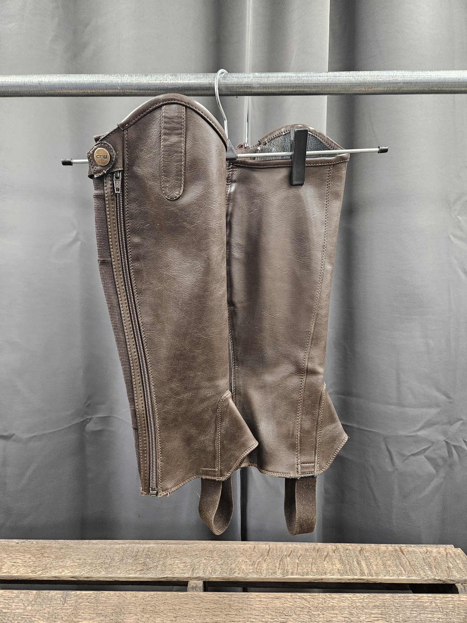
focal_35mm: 23
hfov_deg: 58.9
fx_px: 414
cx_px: 234
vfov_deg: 73.9
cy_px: 312
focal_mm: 5.4
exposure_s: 1/100
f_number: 1.8
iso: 800
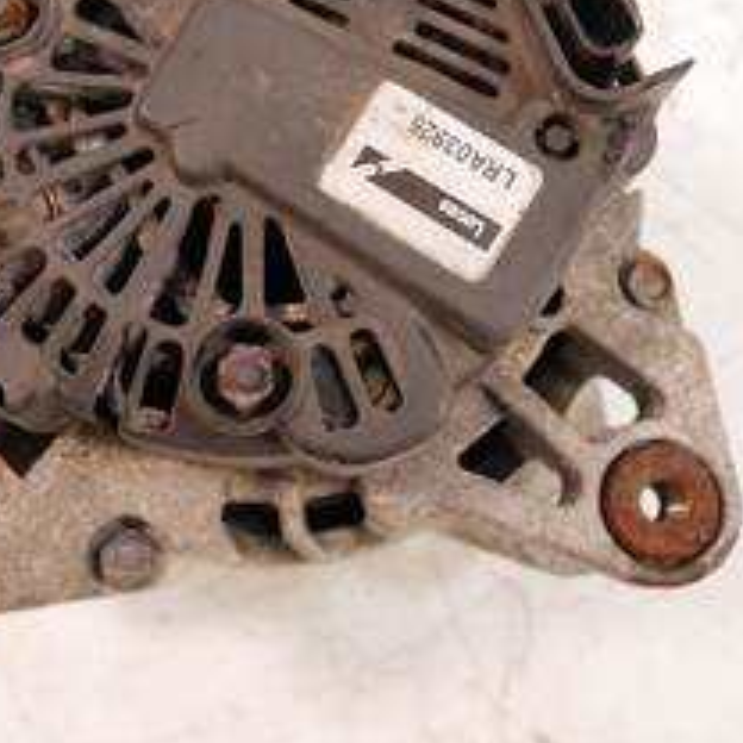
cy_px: 164
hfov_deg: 34.5
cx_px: 293
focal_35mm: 49
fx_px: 1190
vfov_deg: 33.8
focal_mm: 12
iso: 800
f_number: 3.5
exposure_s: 1/60
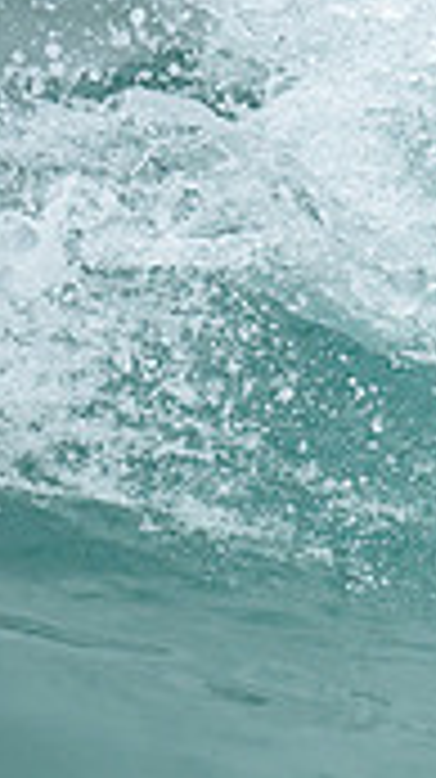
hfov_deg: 0.3
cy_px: 169
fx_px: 79425
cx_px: 1264
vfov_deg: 0.6
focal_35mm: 3855
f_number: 6.3
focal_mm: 800
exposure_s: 1/2000
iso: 360
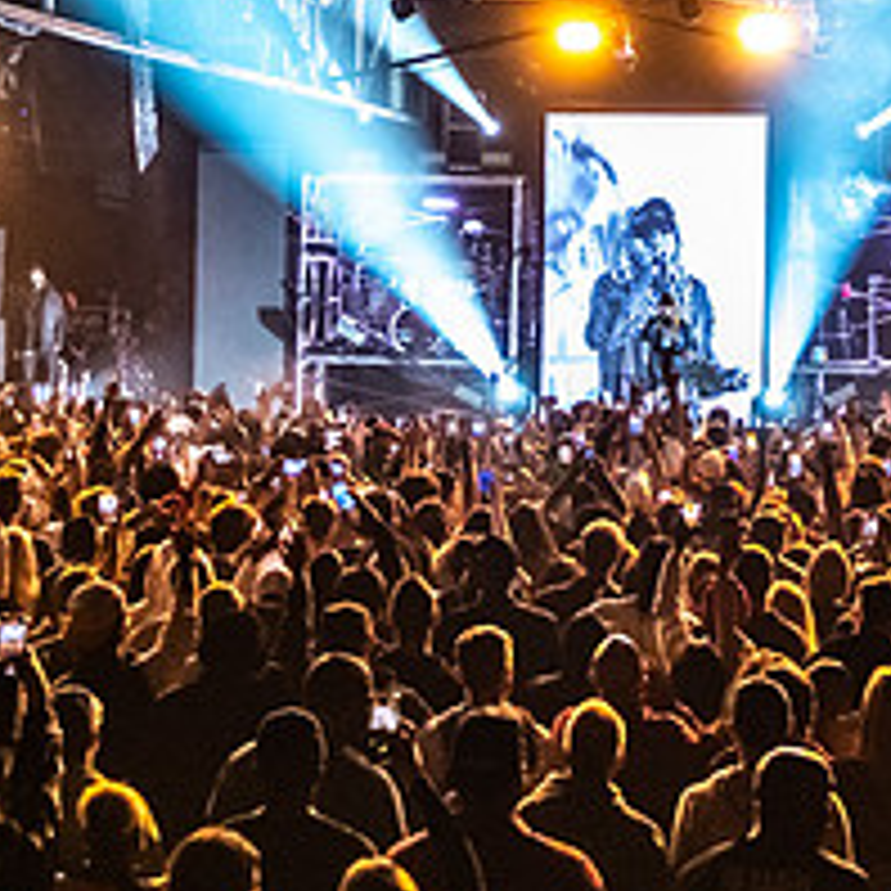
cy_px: 259
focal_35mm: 85
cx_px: 556
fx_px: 2475
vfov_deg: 20.3
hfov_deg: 20.4
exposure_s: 1/160
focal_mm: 32
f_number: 2.8
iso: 3200
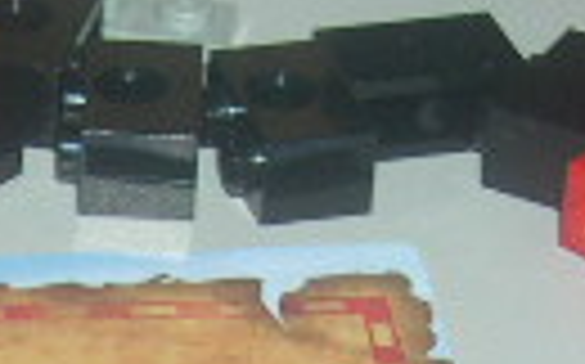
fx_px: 4317
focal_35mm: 271
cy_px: 966
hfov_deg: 7.7
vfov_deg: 4.7
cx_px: -184
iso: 100
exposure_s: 1/60
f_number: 3.2
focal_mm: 11.1
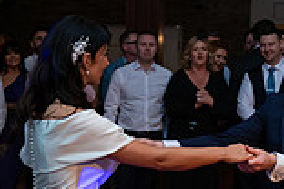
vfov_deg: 11.4
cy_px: 194
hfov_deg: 17.2
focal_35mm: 119
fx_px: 939
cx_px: 137
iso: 640
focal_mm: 32
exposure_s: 1/160
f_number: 3.5
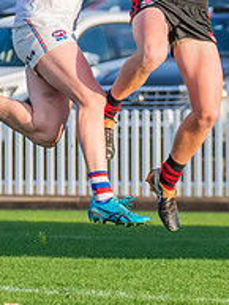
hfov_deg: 1.3
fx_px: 9903
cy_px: 58
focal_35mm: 1124
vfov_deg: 1.8
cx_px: 217
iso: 800
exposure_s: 1/1250
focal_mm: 270
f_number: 8
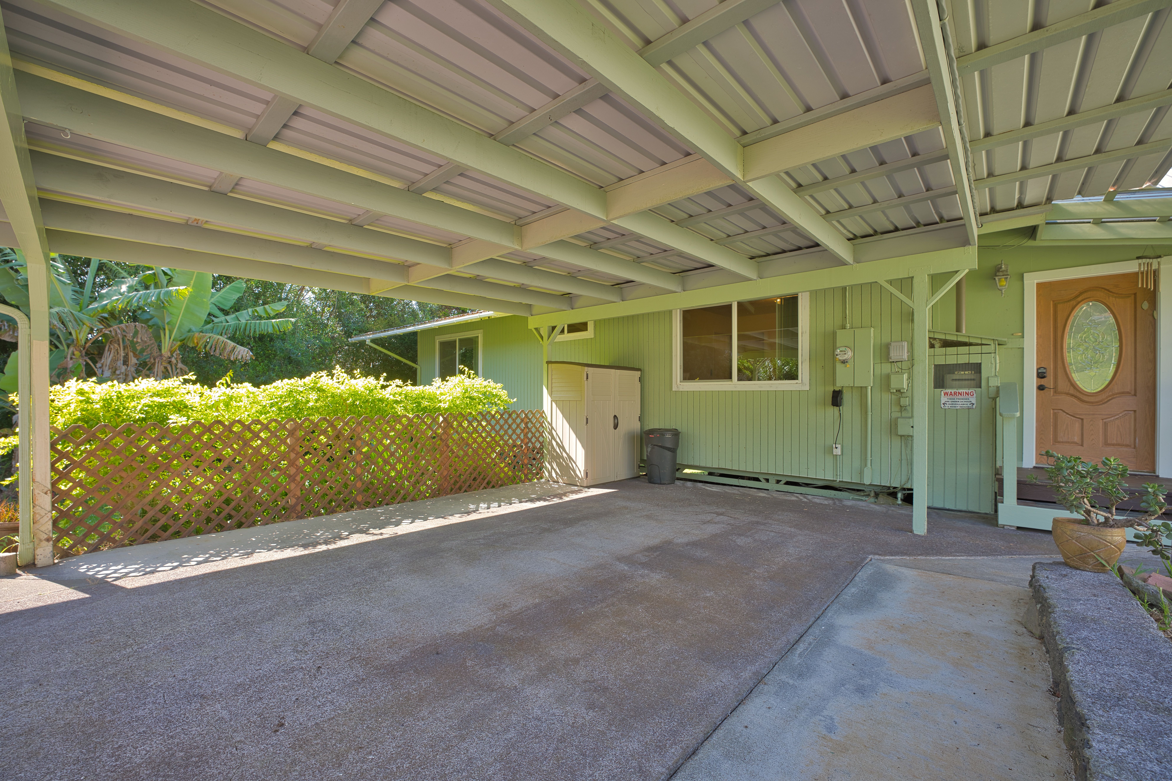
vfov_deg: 78.9
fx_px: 475
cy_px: 390
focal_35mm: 15
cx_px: 586
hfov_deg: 101.9
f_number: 5
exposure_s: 1/40
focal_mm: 14.6
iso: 50
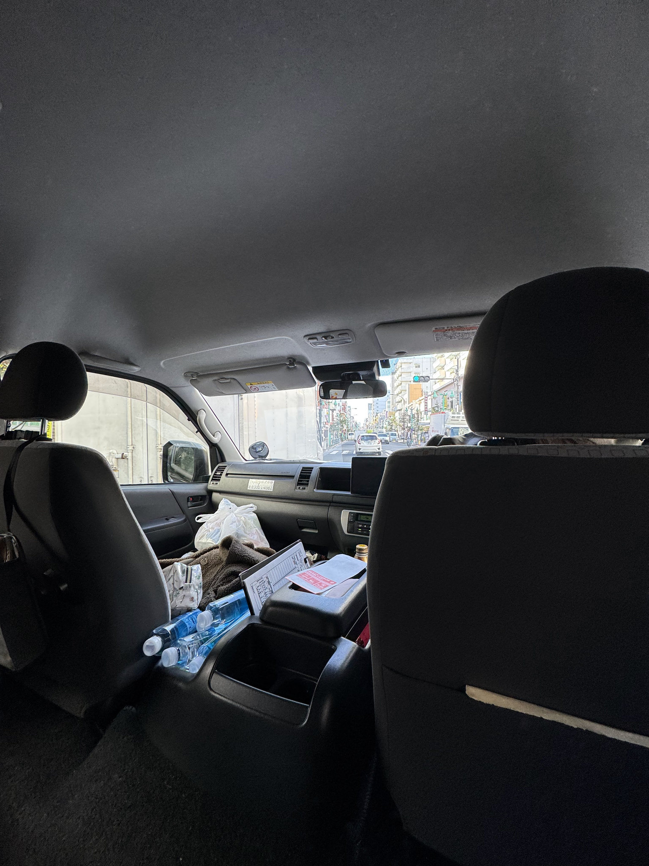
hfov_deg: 85.7
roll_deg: +2.6
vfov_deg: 102.1
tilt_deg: +1.4
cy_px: 433
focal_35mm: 14
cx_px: 324
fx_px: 350
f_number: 2.2
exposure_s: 1/99
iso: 64
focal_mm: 2.22
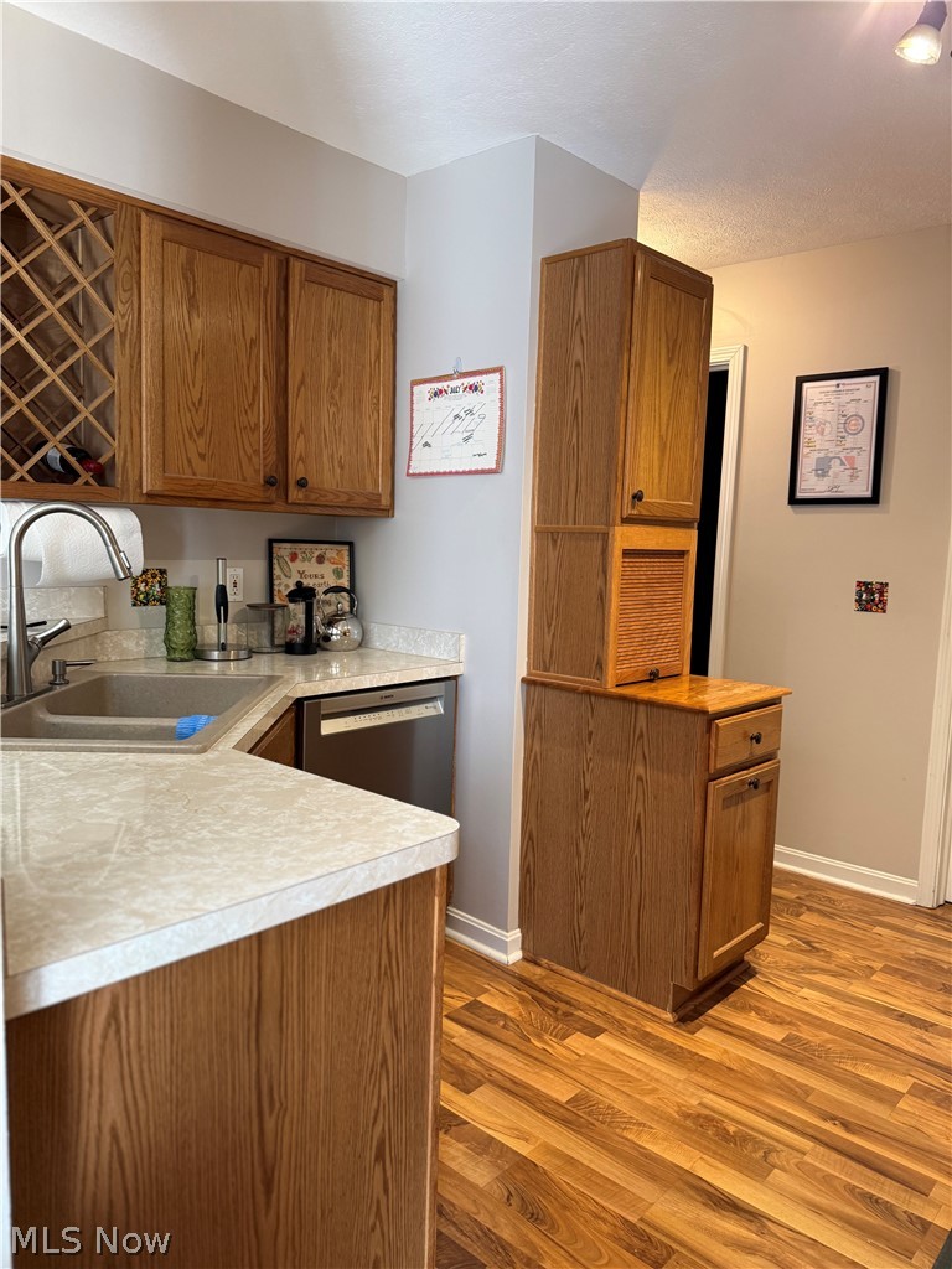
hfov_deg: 56.8
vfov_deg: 71.6
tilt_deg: -6.4
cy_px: 634
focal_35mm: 24
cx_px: 476
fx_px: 880
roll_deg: -2.3
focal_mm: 6.76
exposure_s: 1/60
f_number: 1.78
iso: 200
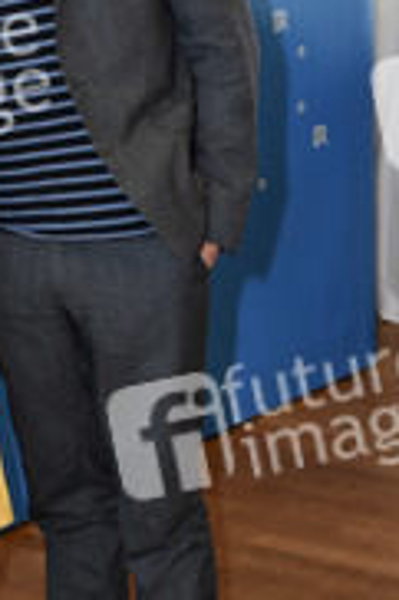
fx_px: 1649
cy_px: 257
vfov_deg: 20.6
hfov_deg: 13.6
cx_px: -23
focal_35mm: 99
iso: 1000
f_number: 4.5
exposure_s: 1/160
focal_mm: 30
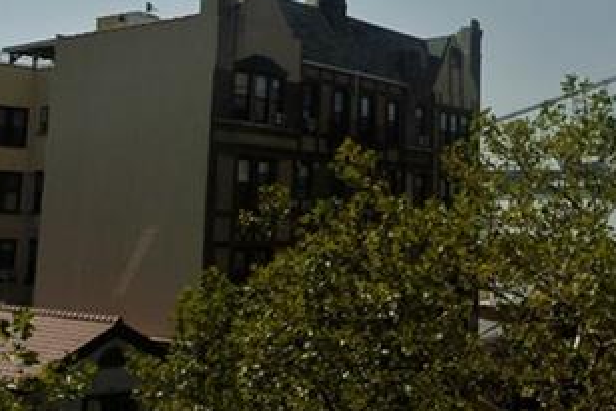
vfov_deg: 21.7
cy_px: -20
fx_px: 1027
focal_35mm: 60
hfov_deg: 33.2
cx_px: 399
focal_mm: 6.7
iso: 100
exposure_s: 1/1250
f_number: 6.3
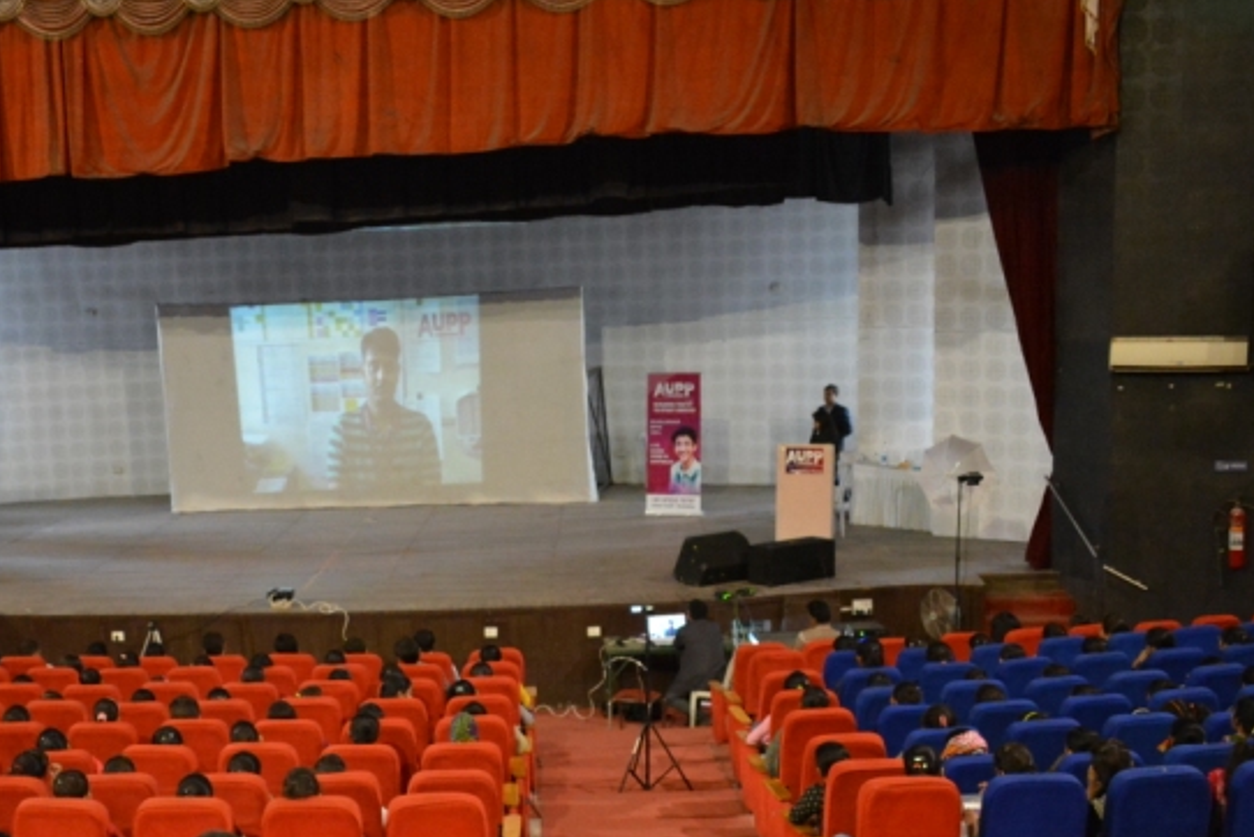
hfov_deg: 38.3
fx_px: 1777
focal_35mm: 51
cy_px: 568
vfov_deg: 26.3
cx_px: 382
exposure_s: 1/20
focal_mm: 18
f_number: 3.5
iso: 3200
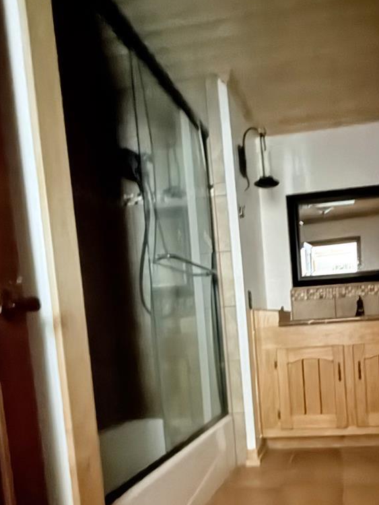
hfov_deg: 47.2
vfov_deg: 61.0
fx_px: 409
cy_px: 358
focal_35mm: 28
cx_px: 302
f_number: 2.2
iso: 2000
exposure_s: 1/4
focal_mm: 2.22
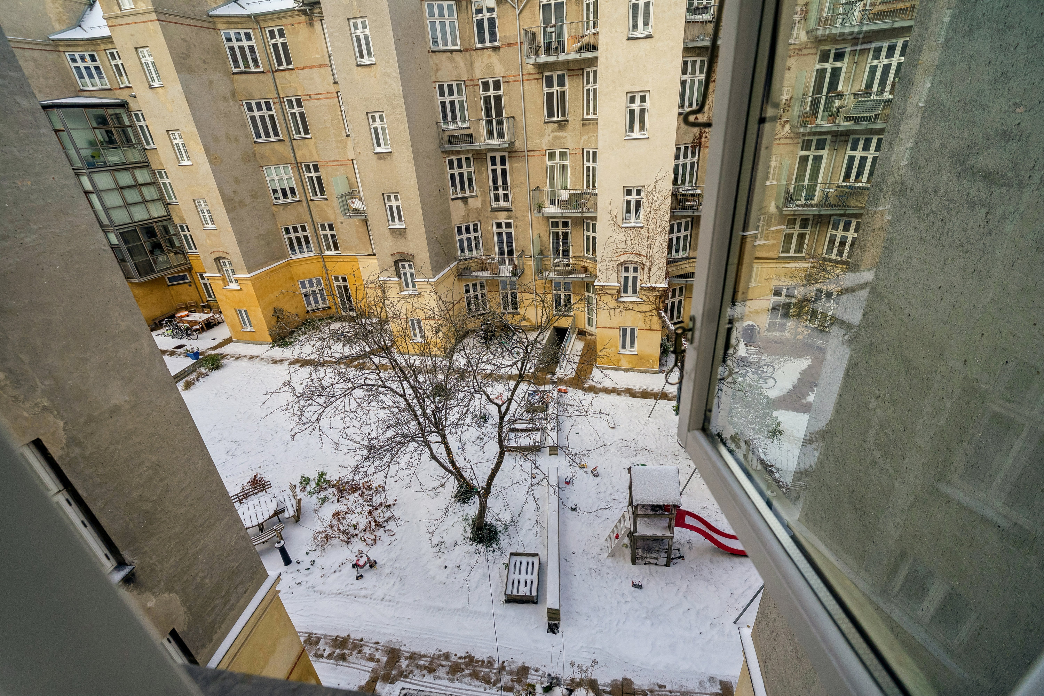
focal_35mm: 15
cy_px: 348
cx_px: 522
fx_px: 435
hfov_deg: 100.4
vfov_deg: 77.3
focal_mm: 15
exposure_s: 1/500
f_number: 5.6
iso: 200
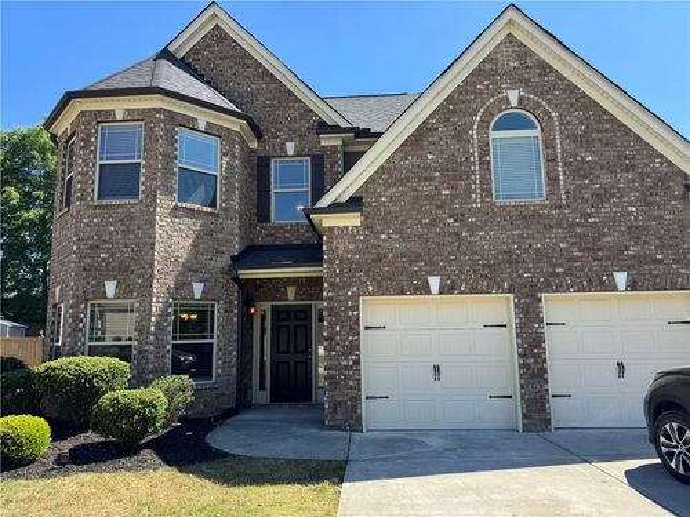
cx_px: 345
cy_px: 258
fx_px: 478
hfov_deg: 71.6
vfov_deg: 56.8
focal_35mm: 24
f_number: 1.78
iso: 80
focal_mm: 6.76
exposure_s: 1/1637
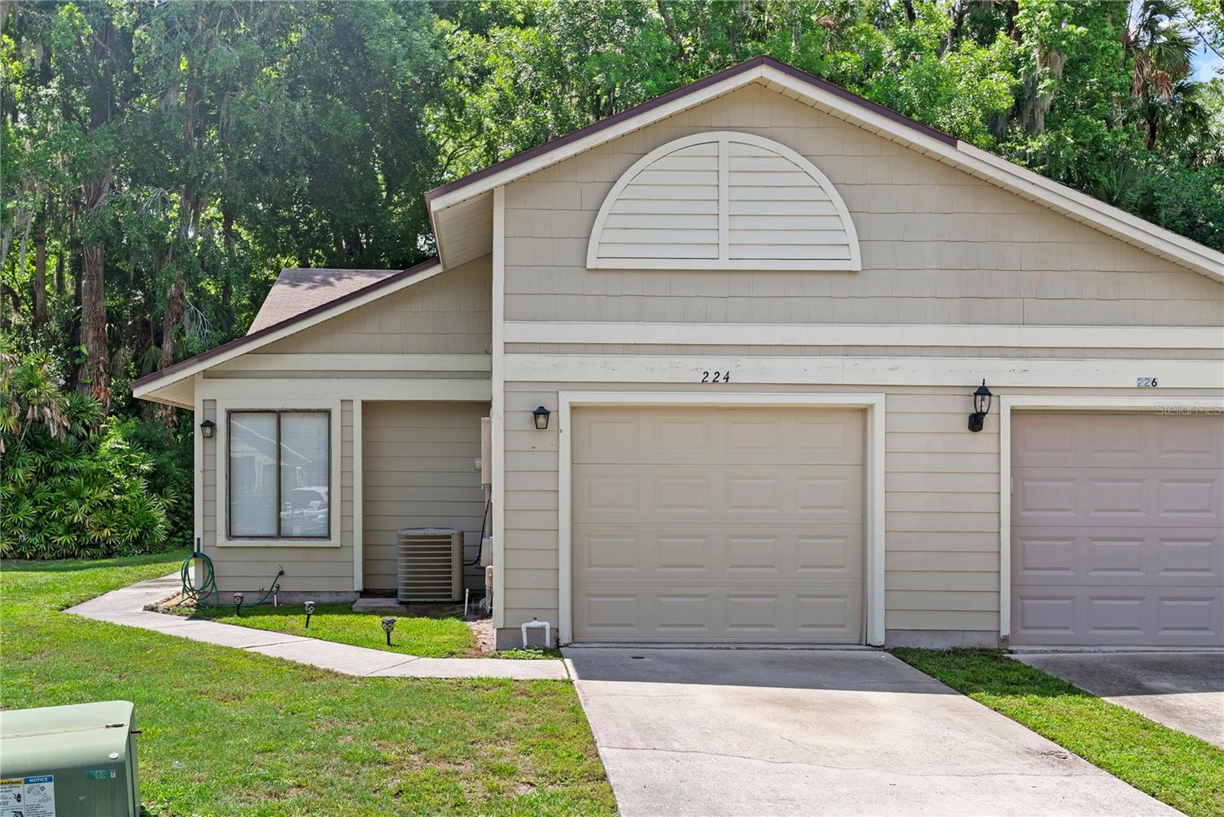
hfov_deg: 55.1
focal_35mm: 34
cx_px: 612
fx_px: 1173
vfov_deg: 38.4
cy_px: 408
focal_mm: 34.5
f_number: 7.1
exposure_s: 1/160
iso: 400
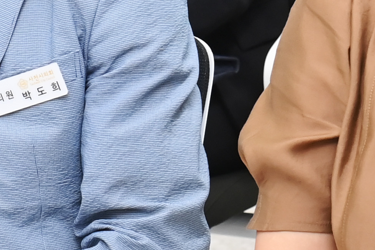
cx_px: -61
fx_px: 2844
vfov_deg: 5.0
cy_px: 46
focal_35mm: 273
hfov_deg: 7.5
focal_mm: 48
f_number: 6.3
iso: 1600
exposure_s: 1/250
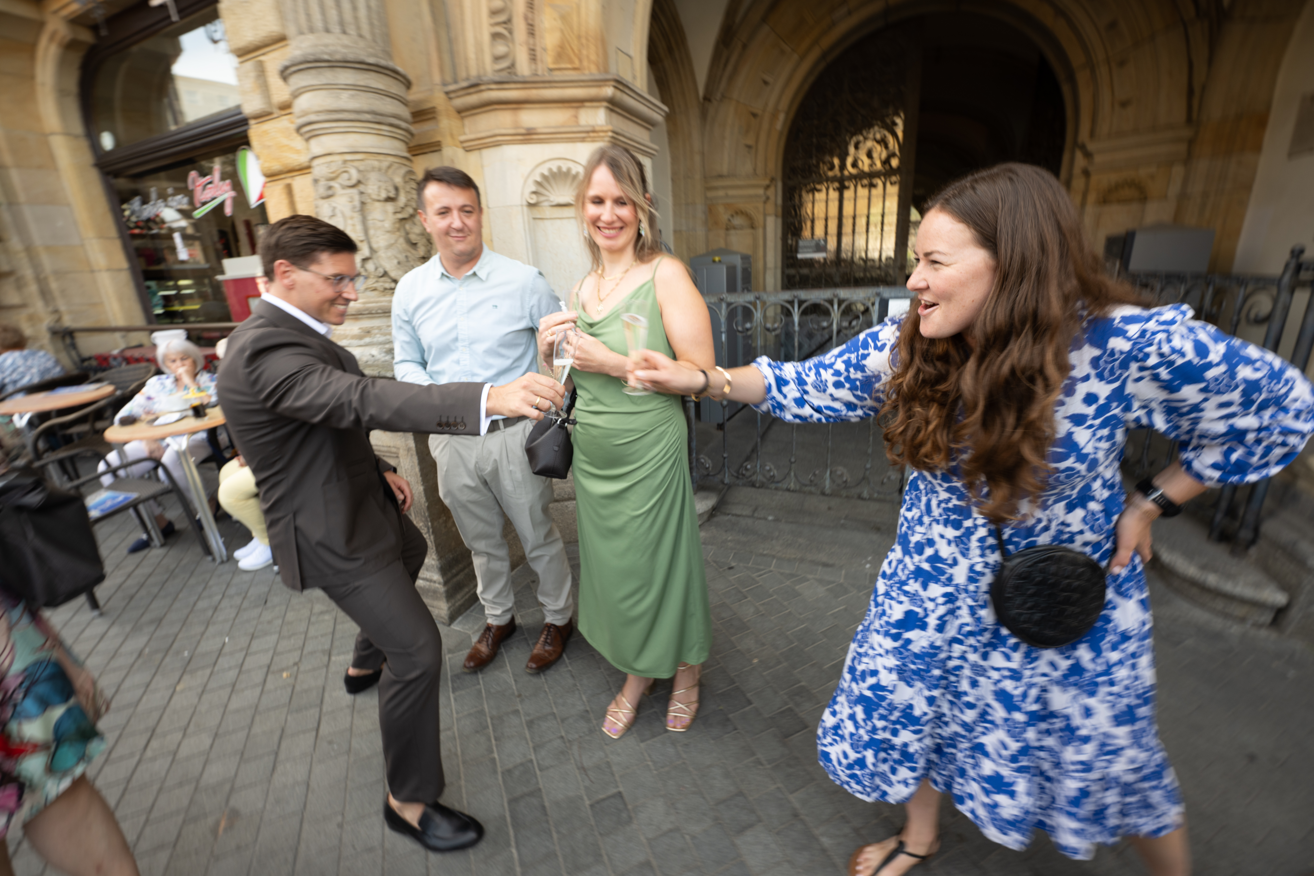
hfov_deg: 104.3
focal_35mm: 14
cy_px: 438
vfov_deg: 81.2
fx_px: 511
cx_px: 657
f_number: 7.1
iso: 125
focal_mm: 14
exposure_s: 1/40
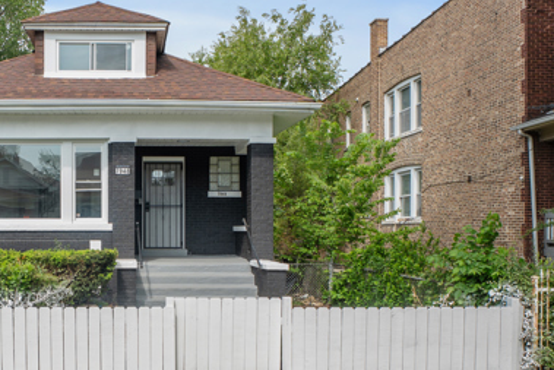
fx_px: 877
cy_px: 253
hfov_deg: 34.3
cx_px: 140
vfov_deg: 23.7
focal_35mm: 57
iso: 50
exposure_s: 1/125
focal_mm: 24
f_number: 9
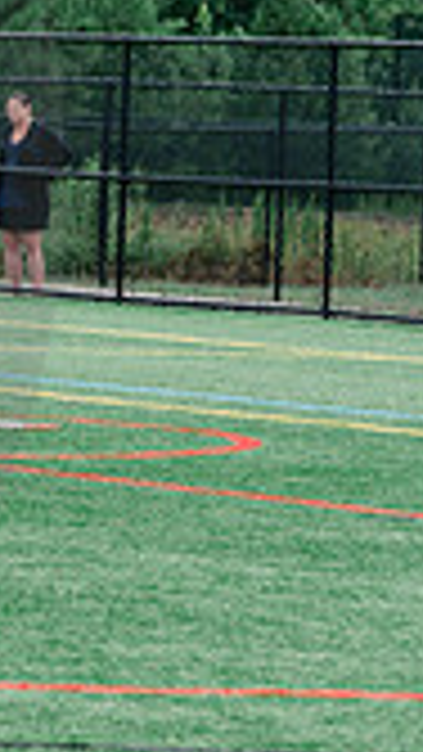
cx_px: -734
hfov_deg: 2.8
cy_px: 178
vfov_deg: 5.1
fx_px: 8430
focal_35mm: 423
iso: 250
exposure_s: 1/320
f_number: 4.5
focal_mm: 116
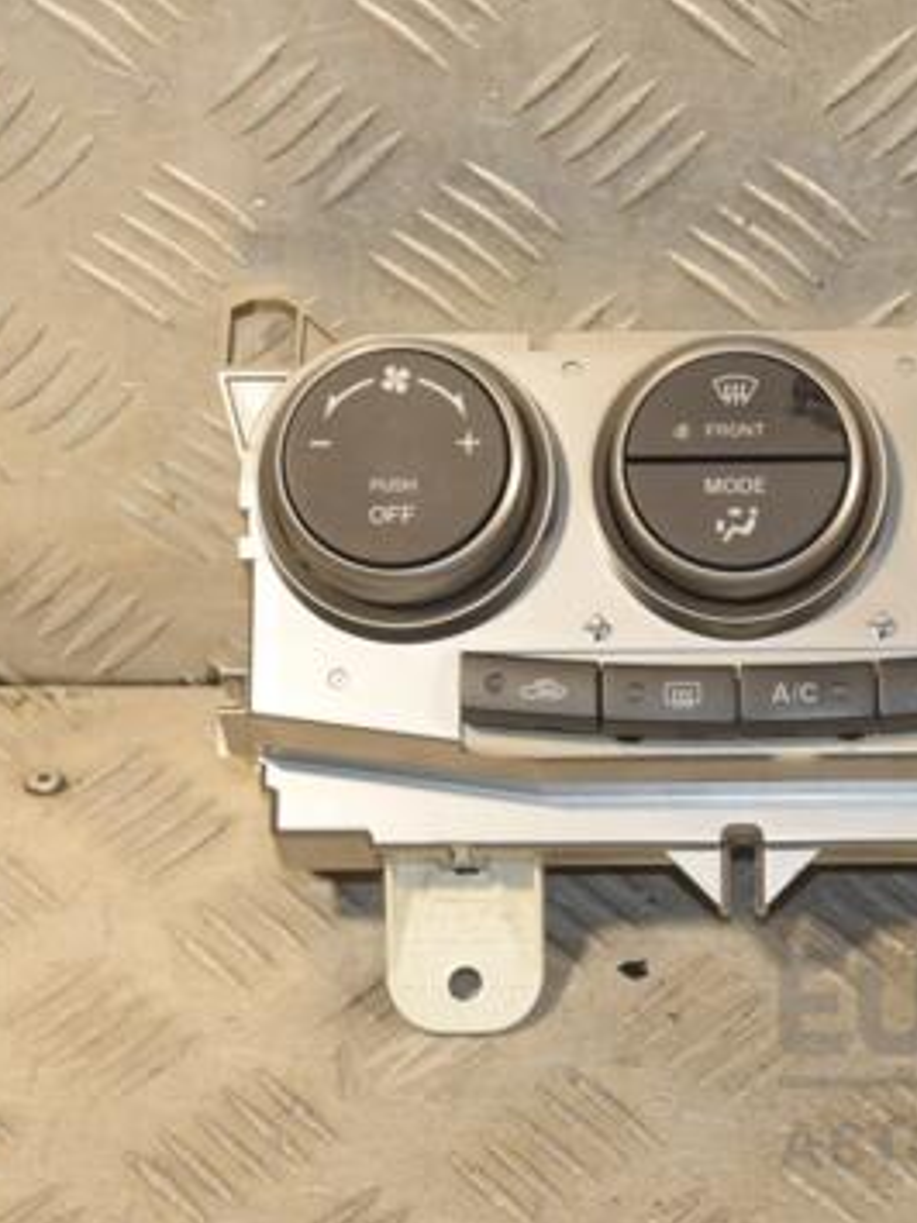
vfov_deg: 16.8
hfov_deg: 12.6
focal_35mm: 117
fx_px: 4135
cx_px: 714
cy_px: 544
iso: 800
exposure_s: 1/200
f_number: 7.1
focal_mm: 48
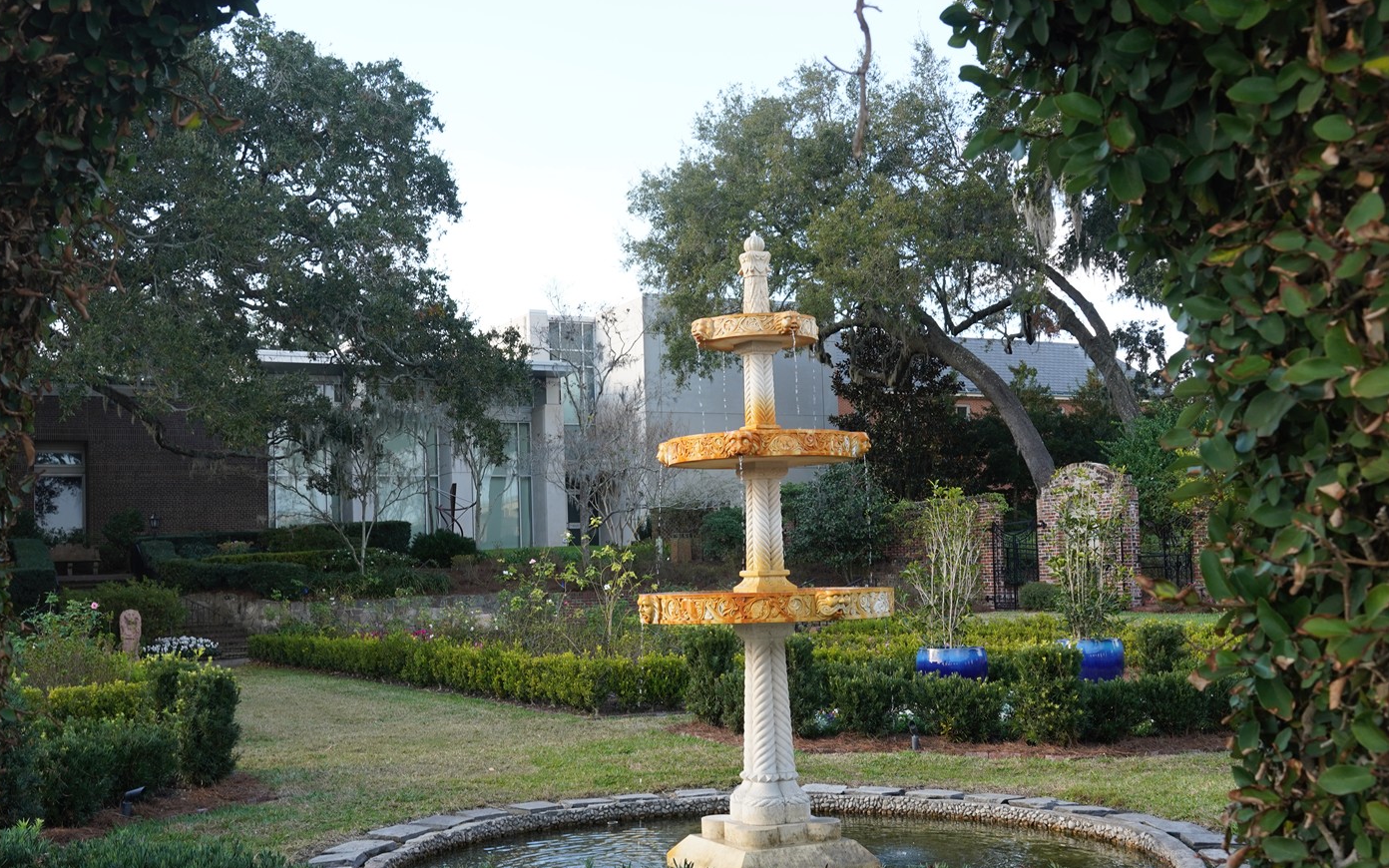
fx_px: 1552
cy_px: 518
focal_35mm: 41
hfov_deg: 48.2
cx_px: 636
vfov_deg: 31.2
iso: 320
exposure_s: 1/100
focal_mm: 28
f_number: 9
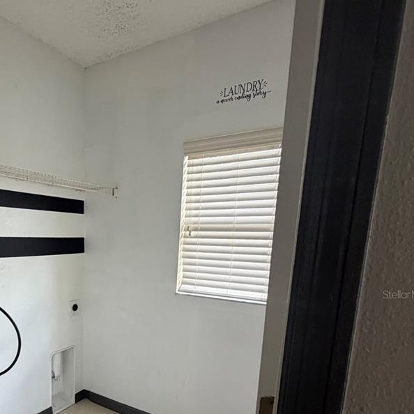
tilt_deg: -10.2
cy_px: 294
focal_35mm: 25
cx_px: 118
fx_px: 338
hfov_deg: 60.4
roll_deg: -0.1
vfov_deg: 60.5
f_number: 2.2
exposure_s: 1/121
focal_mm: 2.22
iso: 250
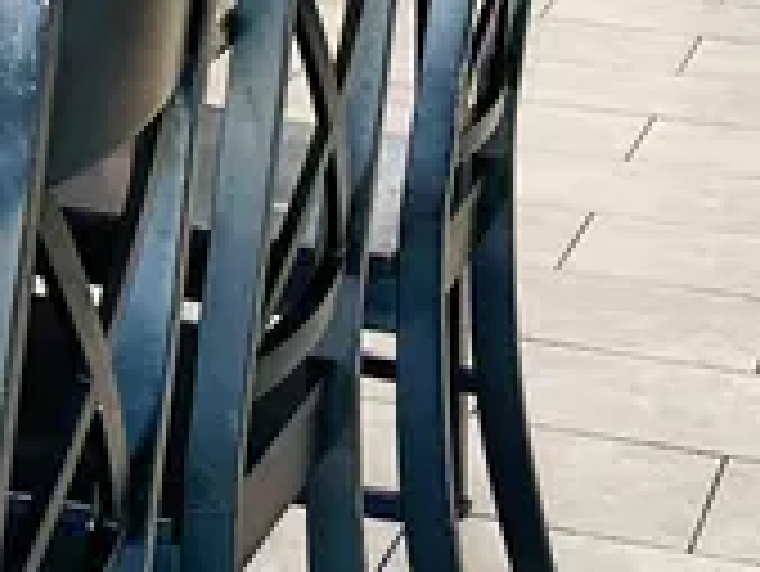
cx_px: -270
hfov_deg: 13.9
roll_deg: -0.5
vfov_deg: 9.9
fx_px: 2988
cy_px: -689
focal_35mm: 136
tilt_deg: -0.8
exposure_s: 1/120
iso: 200
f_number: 1.8
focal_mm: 6.9
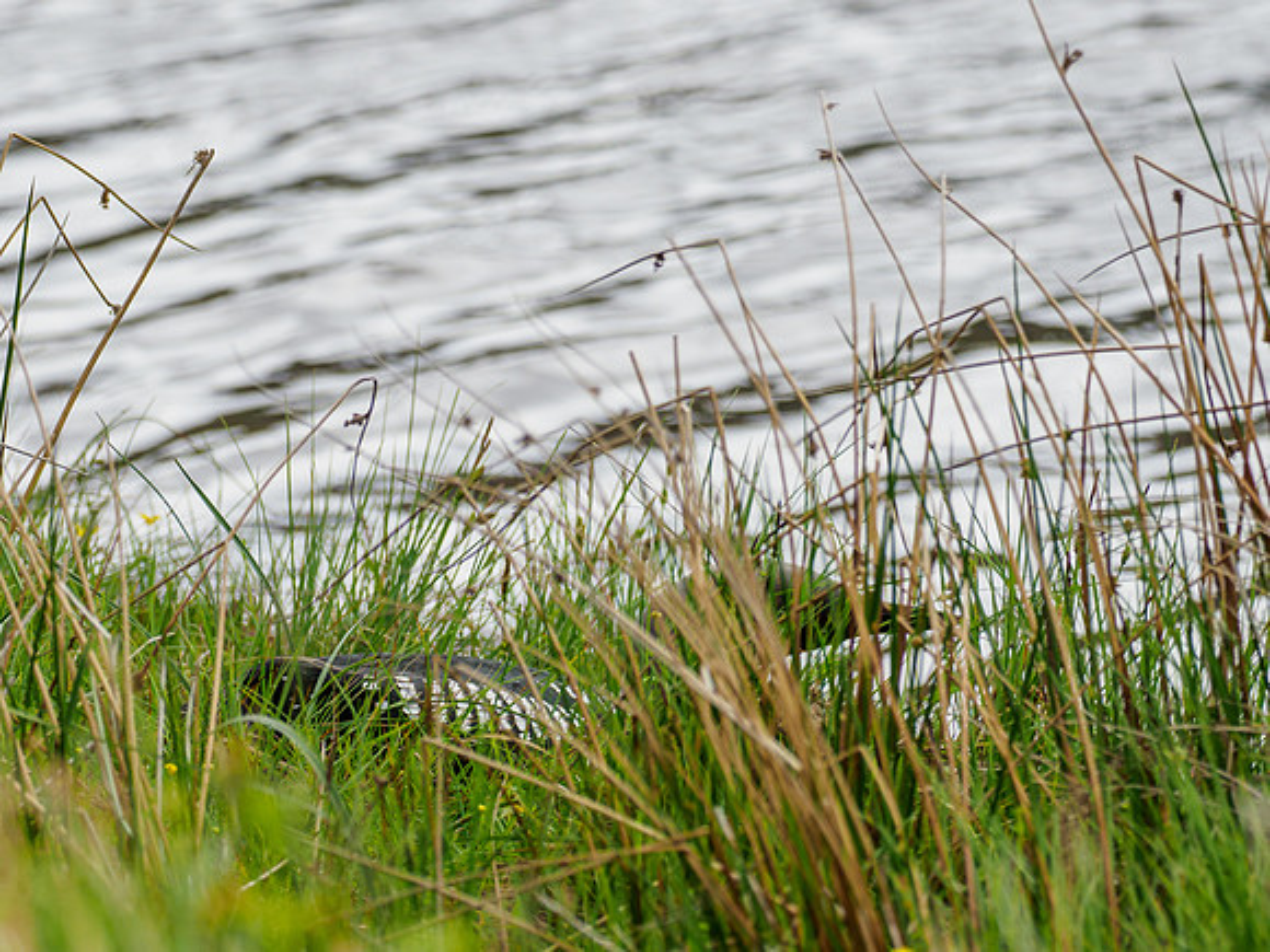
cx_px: 546
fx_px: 31061
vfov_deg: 1.8
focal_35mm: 847
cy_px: 654
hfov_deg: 2.3
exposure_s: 1/640
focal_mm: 300
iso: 200
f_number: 4
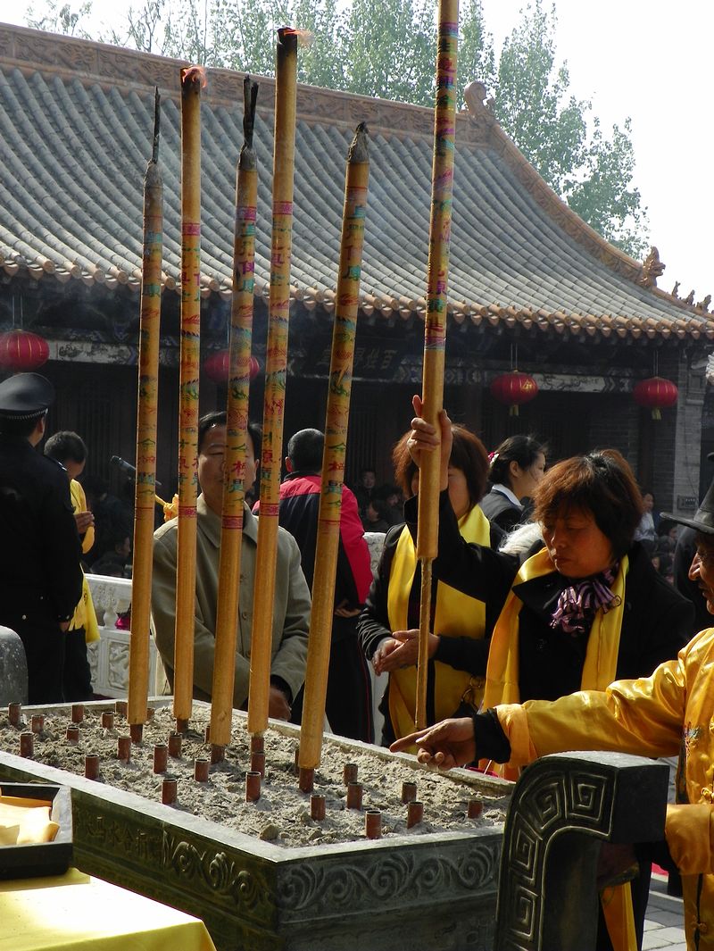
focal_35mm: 64
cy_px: 476
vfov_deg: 30.2
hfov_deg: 23.0
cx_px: 357
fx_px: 1758
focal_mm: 11.4
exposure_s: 1/320
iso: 64
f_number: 4.5
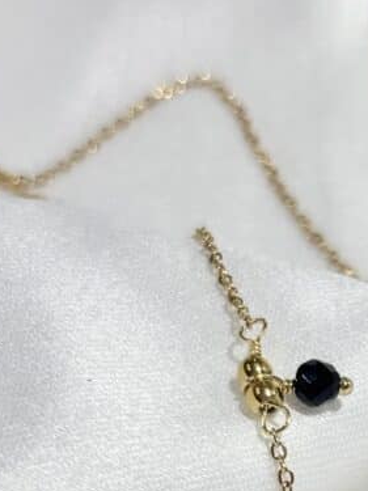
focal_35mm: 142
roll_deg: +6.6
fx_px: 2014
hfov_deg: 10.2
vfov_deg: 13.3
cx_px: 464
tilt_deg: -39.6
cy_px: 666
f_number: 1.6
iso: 32
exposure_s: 1/349
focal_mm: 5.96
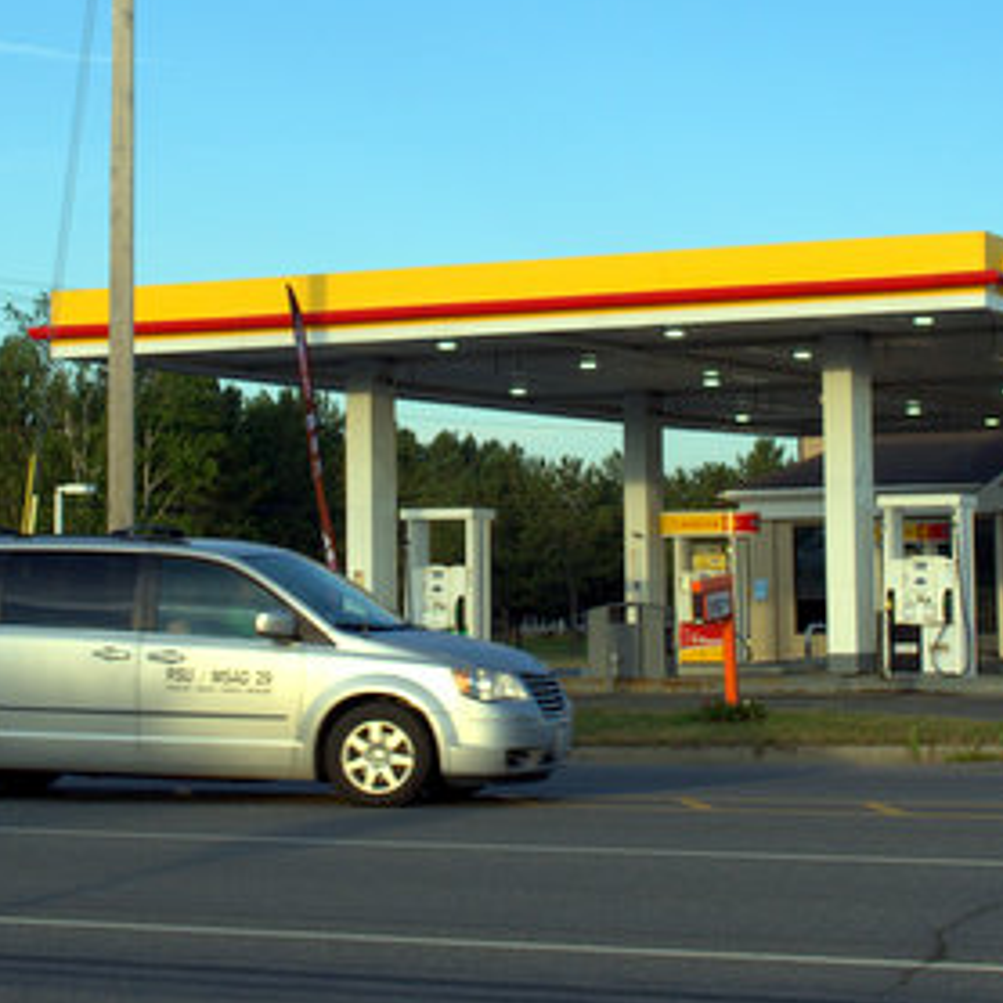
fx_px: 2950
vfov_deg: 19.2
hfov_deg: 19.2
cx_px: 299
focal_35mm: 90
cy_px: 323
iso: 200
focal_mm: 28
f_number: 8
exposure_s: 1/200
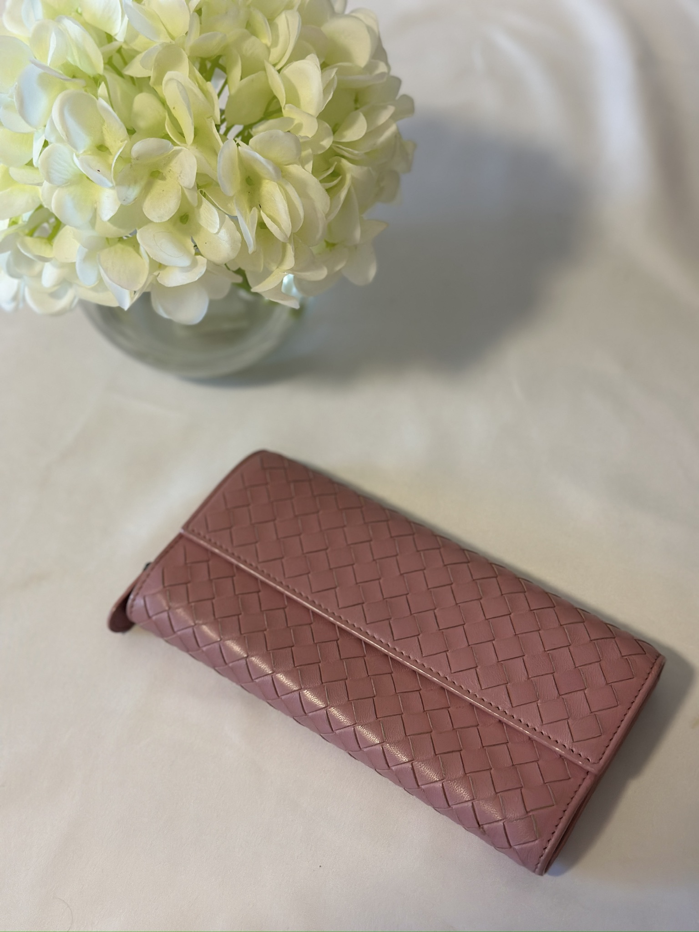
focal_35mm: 48
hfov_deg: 30.3
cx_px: 350
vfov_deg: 39.7
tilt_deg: -54.6
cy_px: 466
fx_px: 1292
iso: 200
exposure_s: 1/60
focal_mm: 6.86
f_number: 1.78
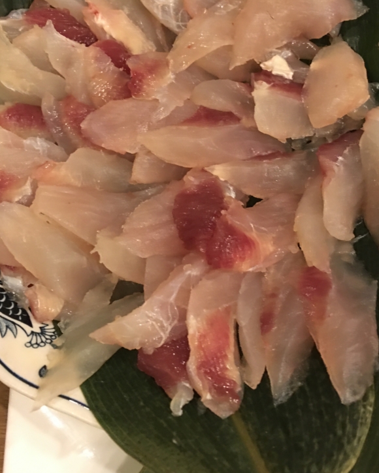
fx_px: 561
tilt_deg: -64.4
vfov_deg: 45.6
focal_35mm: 40
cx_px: 188
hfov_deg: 37.3
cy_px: 195
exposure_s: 1/4
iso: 64
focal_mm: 4.15
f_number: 2.2
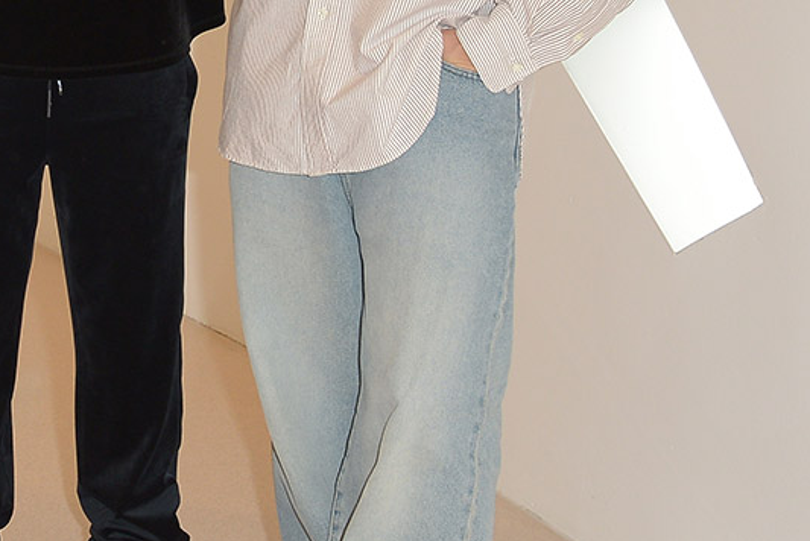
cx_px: -264
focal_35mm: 108
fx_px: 2431
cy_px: -97
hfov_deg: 17.6
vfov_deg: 12.4
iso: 640
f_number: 5.6
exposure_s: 1/160
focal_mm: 32
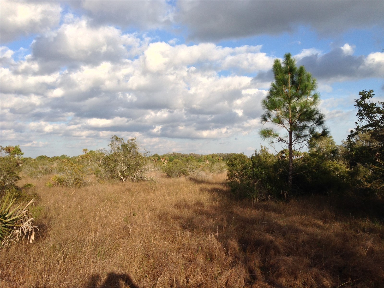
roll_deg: +0.1
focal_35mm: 33
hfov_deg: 55.4
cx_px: 192
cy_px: 144
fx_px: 366
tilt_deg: +0.9
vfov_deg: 42.9
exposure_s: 1/1261
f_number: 2.4
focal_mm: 4.12
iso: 50
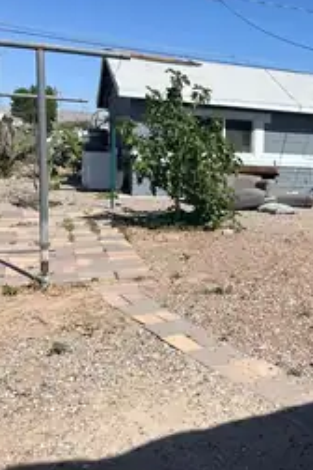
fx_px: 561
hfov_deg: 28.1
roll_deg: -2.3
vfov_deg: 45.4
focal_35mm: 43
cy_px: 214
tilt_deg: -8.5
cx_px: 354
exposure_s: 1/6579
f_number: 1.5
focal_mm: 5.7
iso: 50
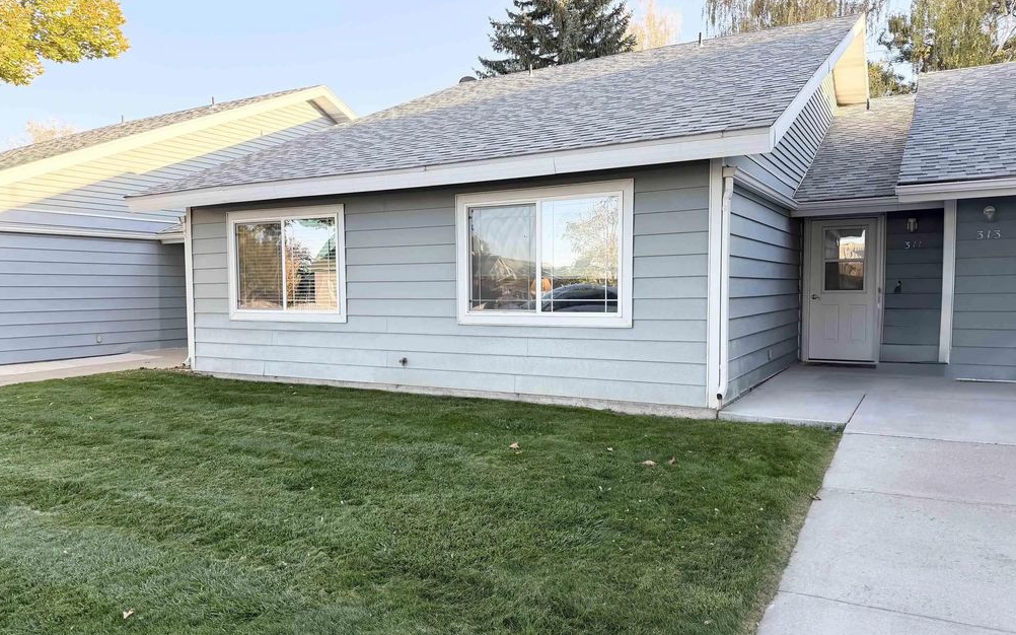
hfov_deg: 70.4
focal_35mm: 26
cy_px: 338
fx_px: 720
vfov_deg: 47.6
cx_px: 506
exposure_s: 1/507
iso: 100
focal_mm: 6.76
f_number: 1.78
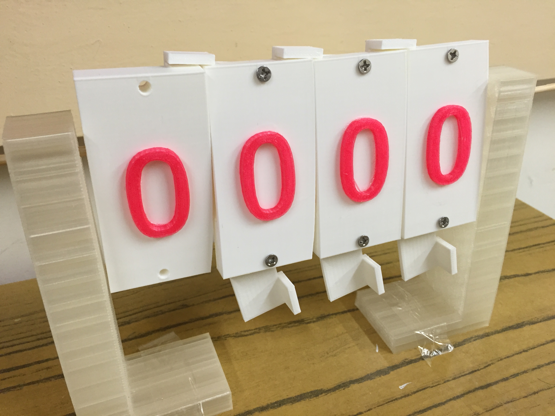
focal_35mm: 29
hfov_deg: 61.7
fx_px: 465
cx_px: 278
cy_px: 208
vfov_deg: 48.2
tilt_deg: -30.4
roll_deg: +0.6
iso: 80
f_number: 2.2
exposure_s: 1/33
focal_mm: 4.15
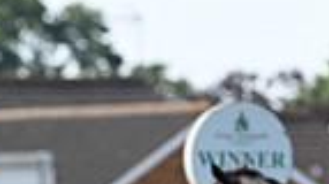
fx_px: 7414
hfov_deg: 2.5
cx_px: 338
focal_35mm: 851
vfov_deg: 1.4
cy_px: 355
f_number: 5.6
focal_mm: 200
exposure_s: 1/1250
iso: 400
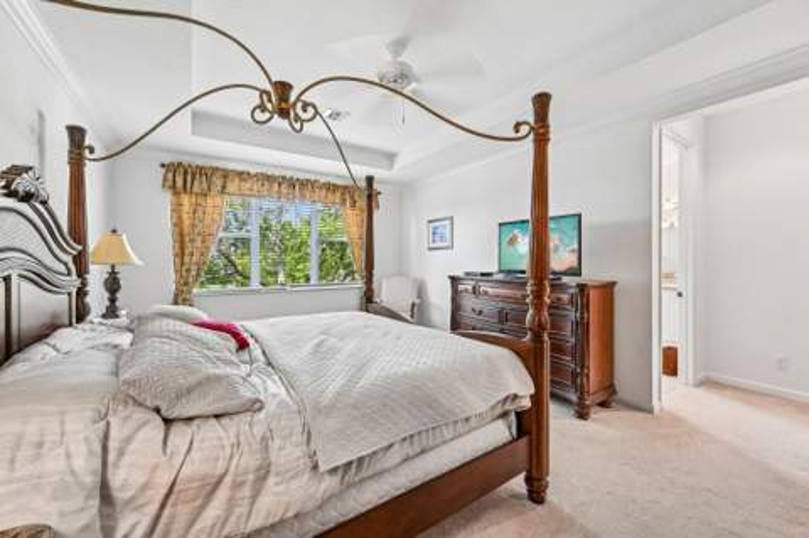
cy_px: 269
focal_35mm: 14
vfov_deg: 81.1
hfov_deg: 104.3
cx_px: 404
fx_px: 314
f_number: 8
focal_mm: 14
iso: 3200
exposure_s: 1/100
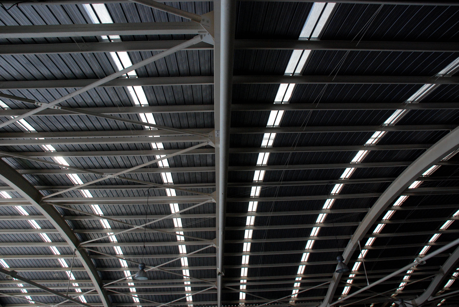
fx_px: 345
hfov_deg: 67.3
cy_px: 154
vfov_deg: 48.0
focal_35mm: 27
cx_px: 230
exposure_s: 1/200
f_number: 5
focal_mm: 18
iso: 800
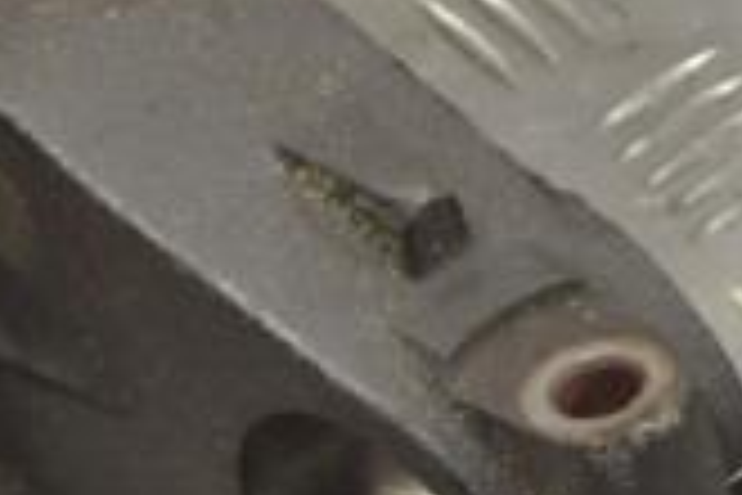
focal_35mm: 262
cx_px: -346
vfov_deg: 5.2
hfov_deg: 7.7
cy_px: 342
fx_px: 5400
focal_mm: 48
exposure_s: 1/60
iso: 640
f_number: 5.3
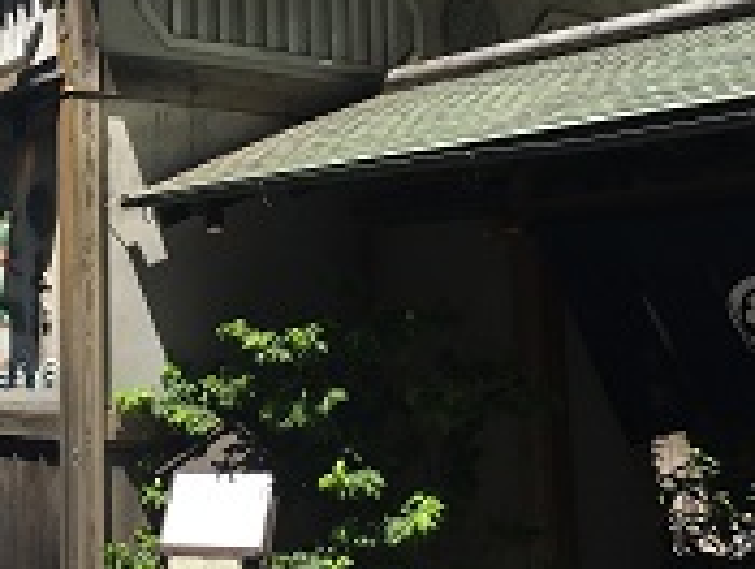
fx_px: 1442
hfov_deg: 28.9
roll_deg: +0.9
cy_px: 157
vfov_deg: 22.2
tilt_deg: +8.6
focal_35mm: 66
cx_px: 198
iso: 25
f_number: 2.2
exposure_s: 1/999
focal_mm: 4.15
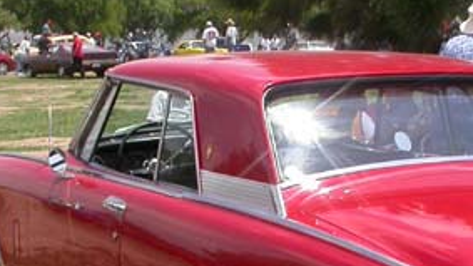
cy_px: 244
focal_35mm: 117
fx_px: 1467
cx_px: 369
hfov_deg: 18.2
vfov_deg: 10.3
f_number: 6.7
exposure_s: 1/384
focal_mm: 7.85
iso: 100
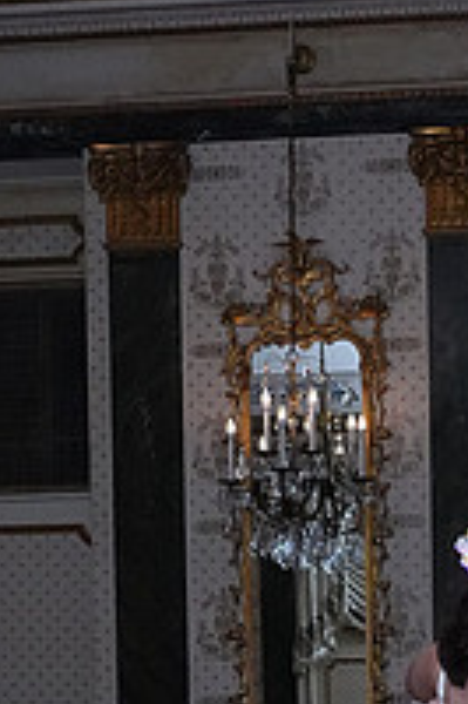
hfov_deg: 10.9
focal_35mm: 122
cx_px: 611
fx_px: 2383
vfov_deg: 16.1
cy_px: 859
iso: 5000
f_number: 7.1
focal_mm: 28
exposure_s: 1/200
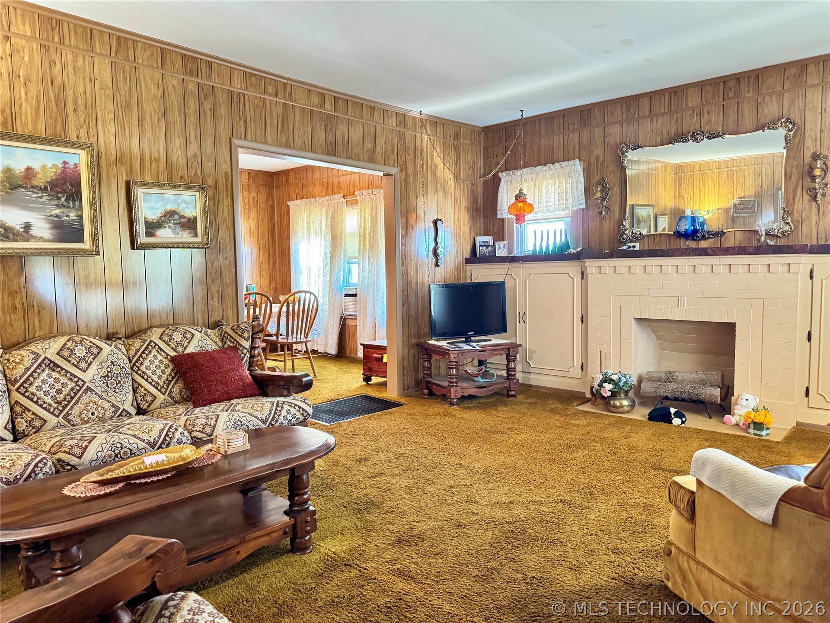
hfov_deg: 71.6
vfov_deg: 56.8
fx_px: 575
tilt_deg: -4.4
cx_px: 415
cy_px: 312
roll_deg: +0.4
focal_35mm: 24
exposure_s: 1/30
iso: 1250
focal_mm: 6.76
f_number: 1.78
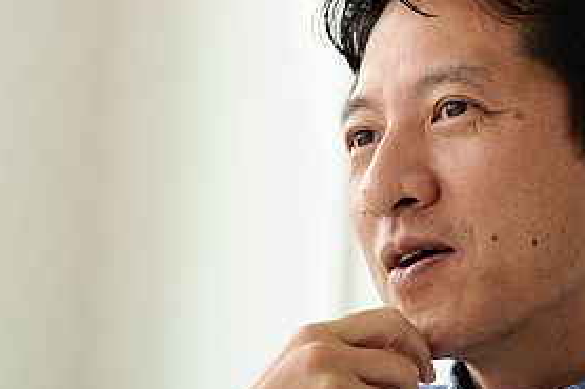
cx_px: 332
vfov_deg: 4.0
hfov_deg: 6.0
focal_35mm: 341
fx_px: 5538
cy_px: 171
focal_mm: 185
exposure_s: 1/200
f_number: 6.3
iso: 400
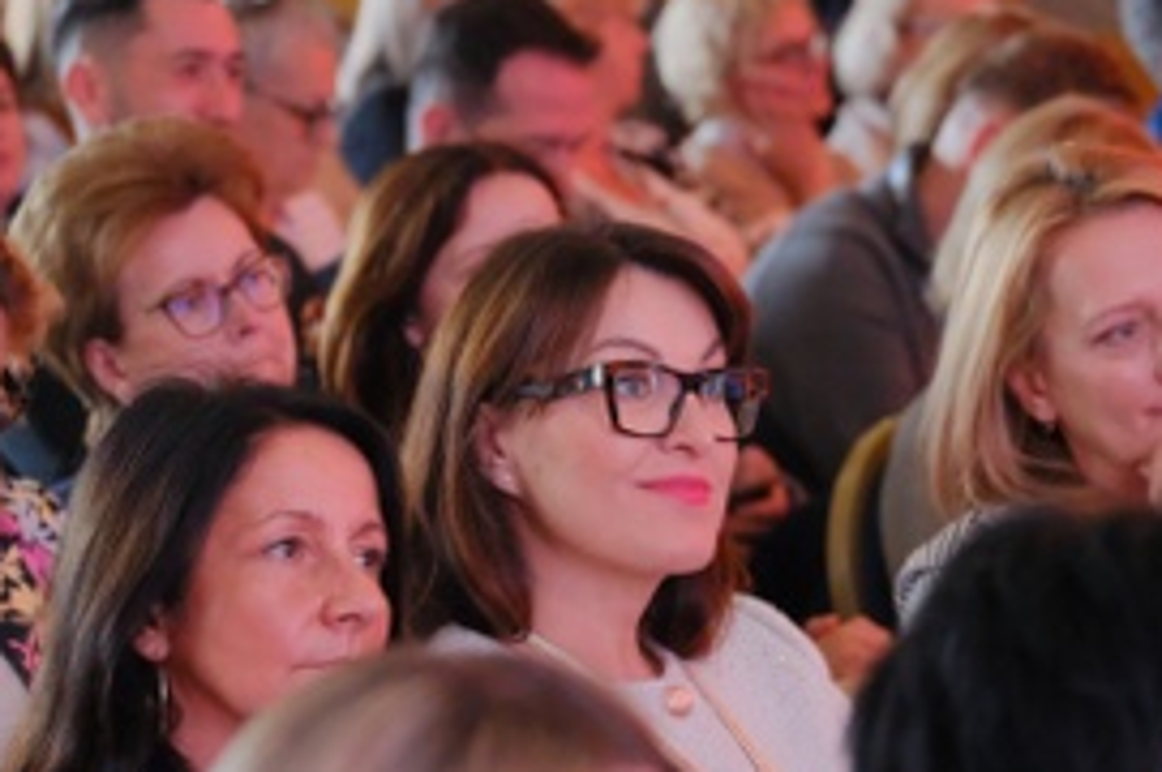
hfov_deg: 9.4
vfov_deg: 6.3
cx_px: 647
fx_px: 7060
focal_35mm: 219
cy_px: 498
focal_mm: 101.2
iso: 10000
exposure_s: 1/60
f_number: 5.4
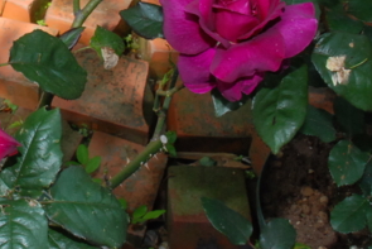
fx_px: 1179
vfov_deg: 12.0
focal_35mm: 114
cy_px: 48
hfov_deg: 17.6
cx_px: 18
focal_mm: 28
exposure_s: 1/200
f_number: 16
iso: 800
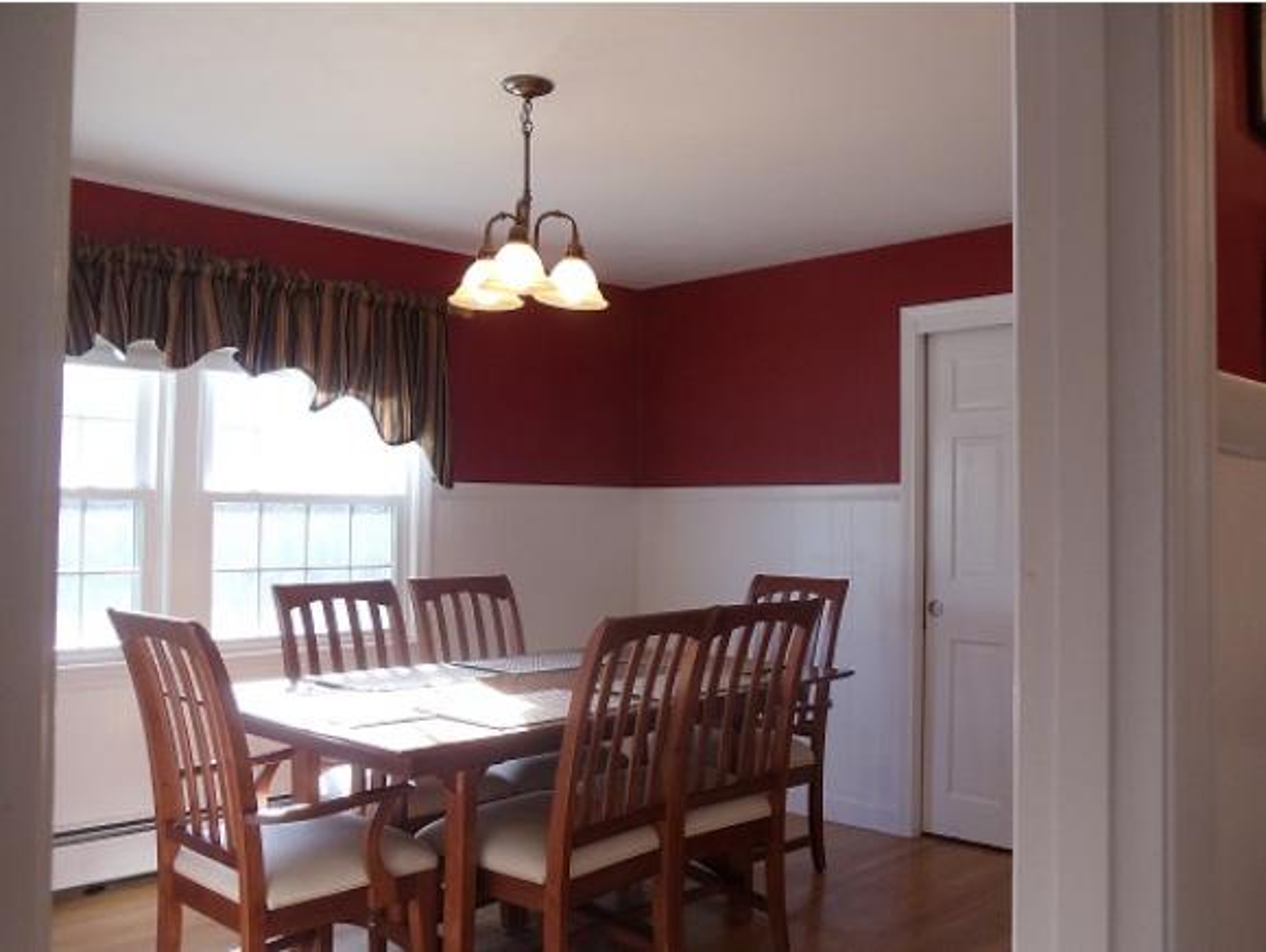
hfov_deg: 42.9
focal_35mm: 44
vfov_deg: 32.9
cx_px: 633
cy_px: 476
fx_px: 1611
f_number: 3.5
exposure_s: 1/60
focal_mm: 6
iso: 200
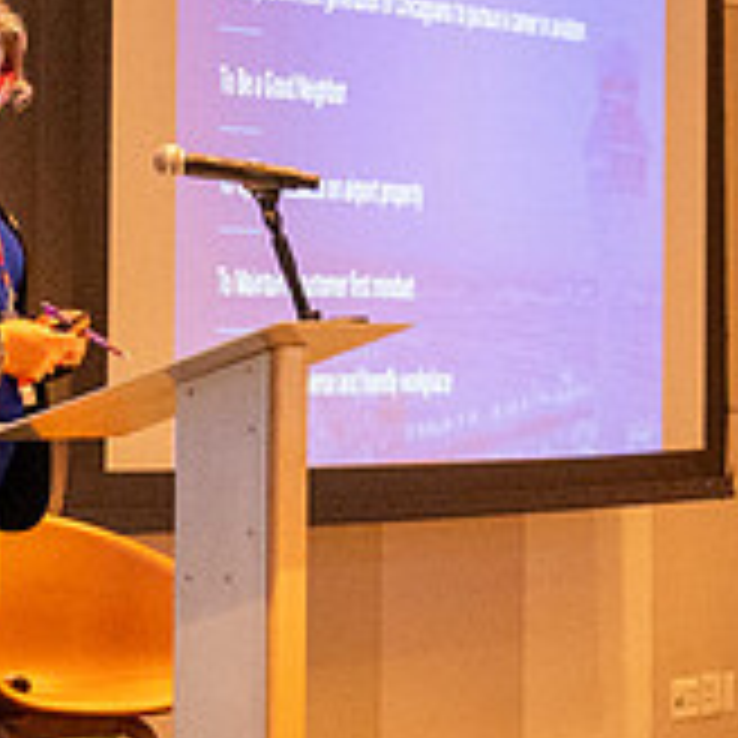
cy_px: 133
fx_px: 7019
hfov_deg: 6.0
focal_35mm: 291
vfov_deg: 6.0
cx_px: -108
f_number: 5.3
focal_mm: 65
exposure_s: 1/125
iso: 3200
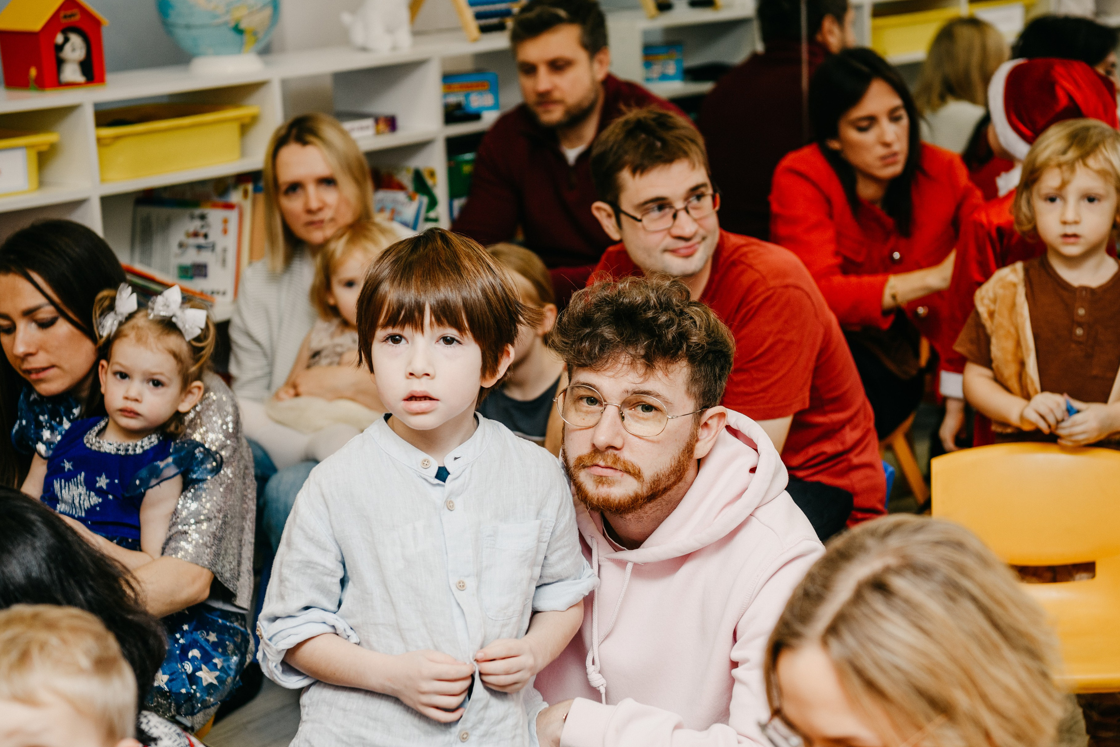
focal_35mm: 79
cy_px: 391
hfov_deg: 25.7
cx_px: 582
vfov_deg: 17.3
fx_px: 2458
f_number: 4
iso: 250
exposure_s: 1/160
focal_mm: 70
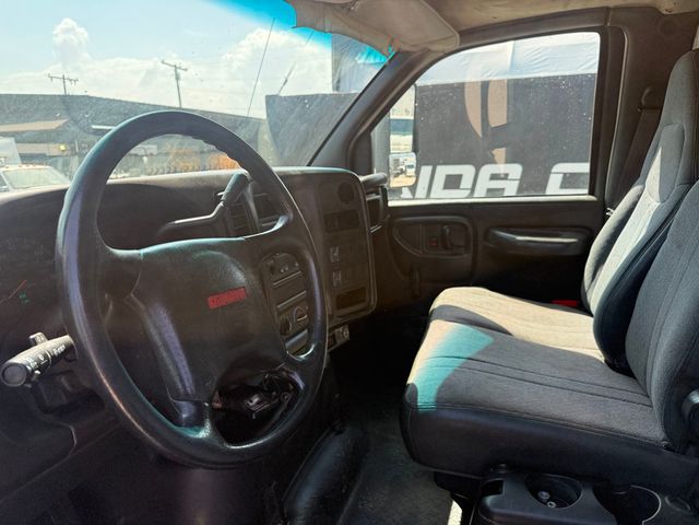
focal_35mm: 24
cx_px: 350
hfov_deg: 71.6
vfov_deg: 56.8
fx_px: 485
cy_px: 262
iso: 100
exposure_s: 1/708
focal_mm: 6.76
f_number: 1.78
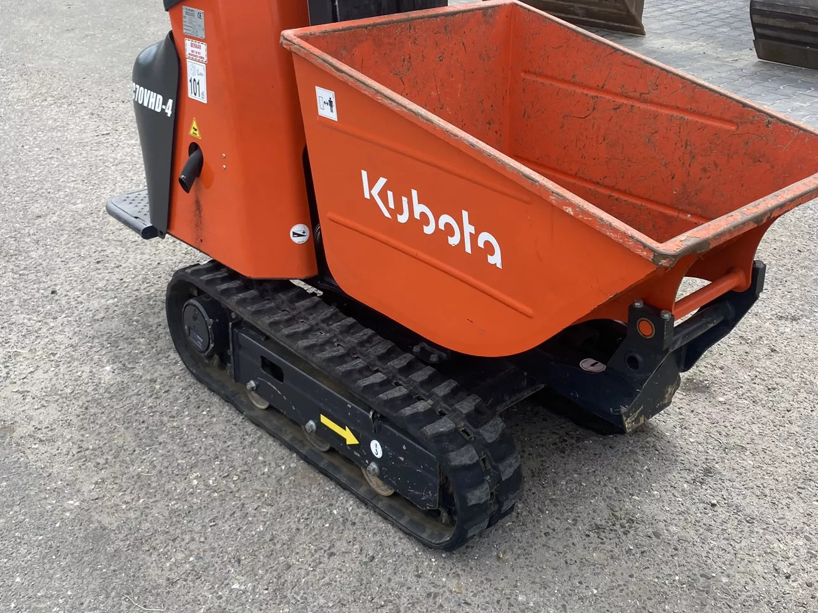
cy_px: 185
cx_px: 477
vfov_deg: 34.7
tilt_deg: -21.7
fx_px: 969
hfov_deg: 45.6
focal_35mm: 41
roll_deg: -0.6
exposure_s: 1/1245
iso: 32
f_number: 1.8
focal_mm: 4.25
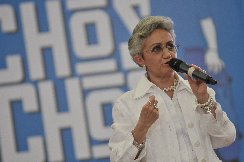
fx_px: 2031
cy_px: 81
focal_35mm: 300
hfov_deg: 6.9
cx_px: 122
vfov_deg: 4.6
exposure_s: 1/200
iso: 250
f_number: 3.2
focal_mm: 200
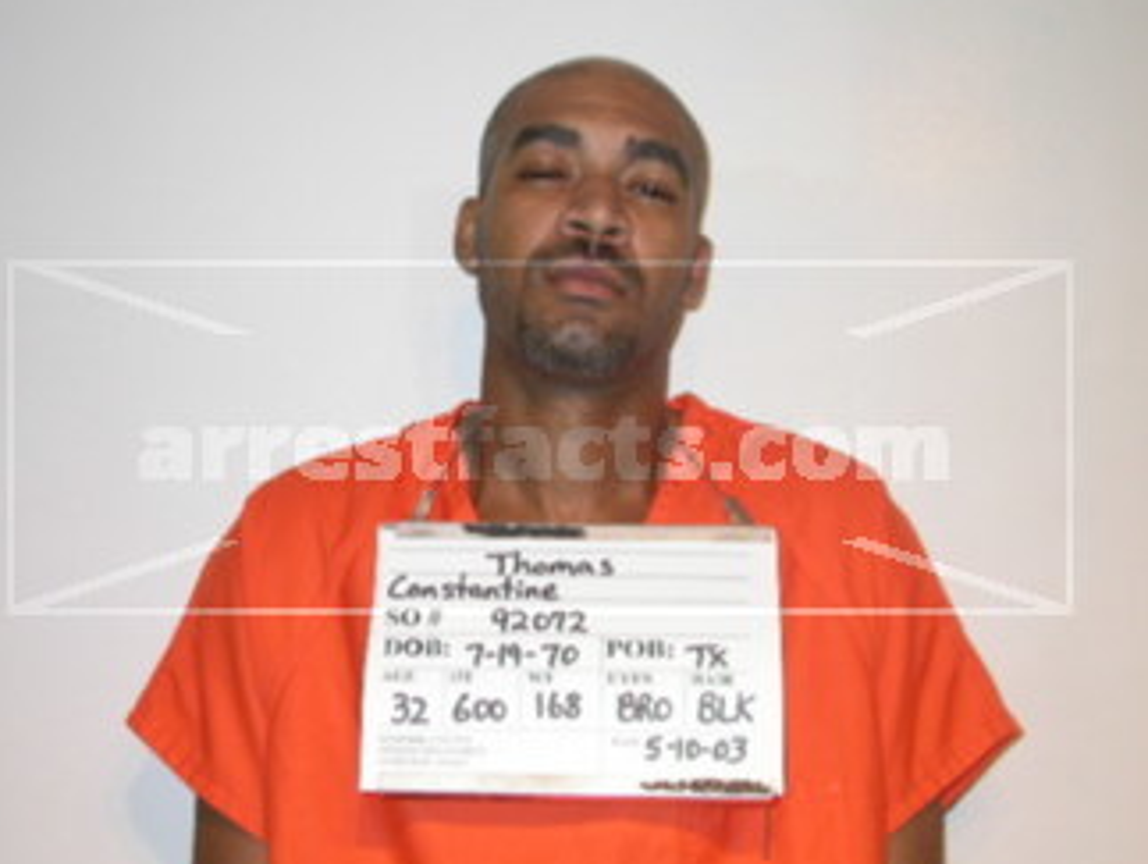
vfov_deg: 23.0
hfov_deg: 30.2
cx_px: 542
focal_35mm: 64
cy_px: 439
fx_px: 2125
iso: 100
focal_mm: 12.4
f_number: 3.1
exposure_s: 1/60.3
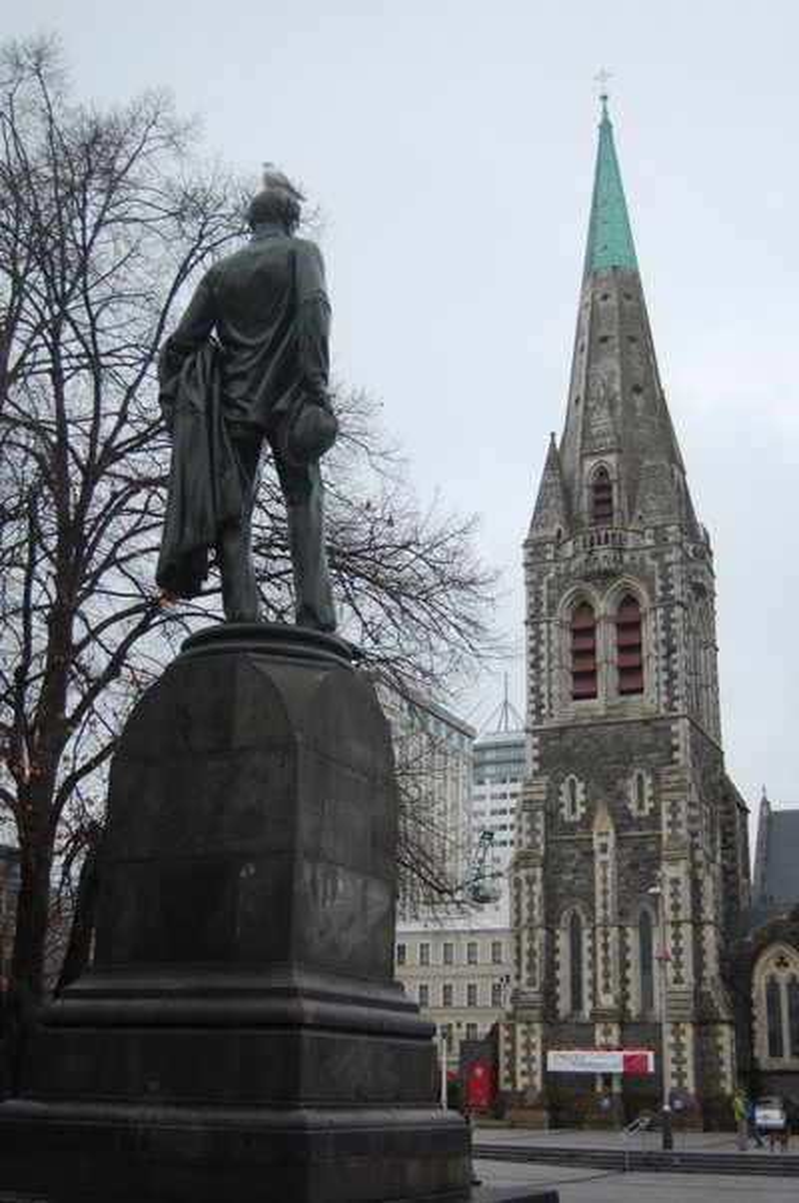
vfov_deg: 49.6
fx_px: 1301
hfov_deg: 34.1
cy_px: 602
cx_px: 400
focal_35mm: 39
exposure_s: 1/200
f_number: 4.2
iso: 200
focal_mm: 26
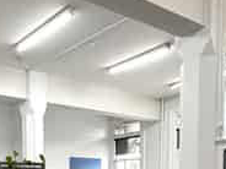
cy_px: 198
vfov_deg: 26.2
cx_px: 17
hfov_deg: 35.6
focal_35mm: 50
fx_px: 326
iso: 200
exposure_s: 1/100
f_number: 2.2
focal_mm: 2.22
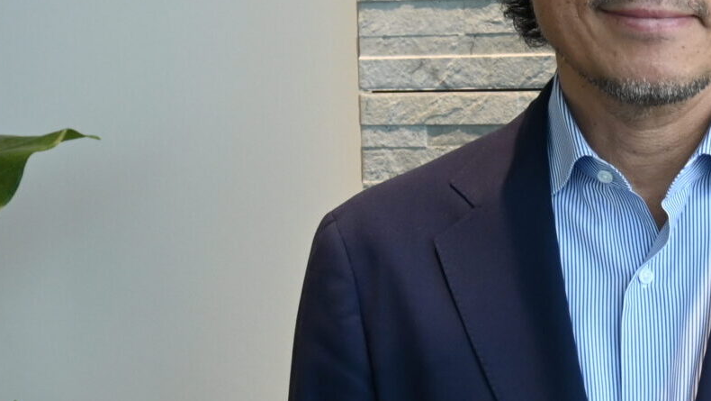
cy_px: 150
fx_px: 2351
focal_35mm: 125
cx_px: 958
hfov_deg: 16.2
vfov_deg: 9.7
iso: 640
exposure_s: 1/125
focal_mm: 25
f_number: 4.2
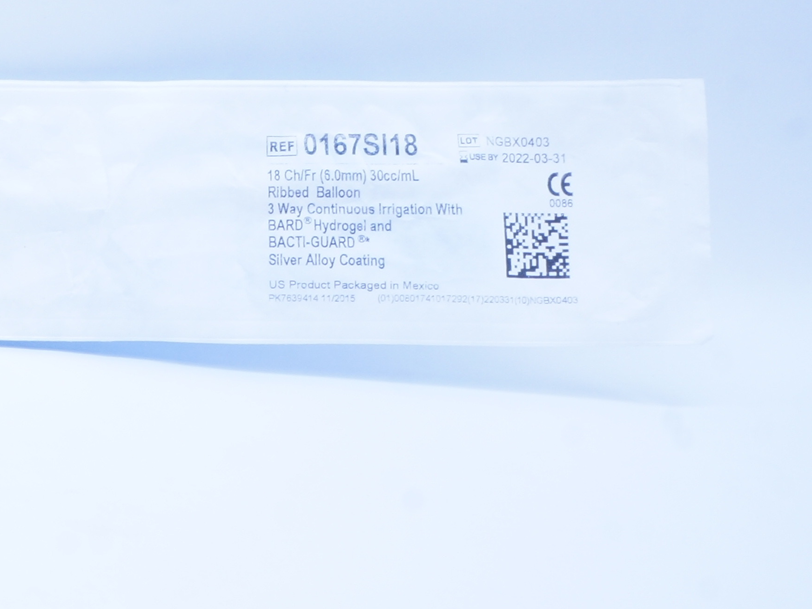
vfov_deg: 20.1
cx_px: -329
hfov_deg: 22.8
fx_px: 1713
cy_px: 216
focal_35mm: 73
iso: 400
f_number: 16
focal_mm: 18
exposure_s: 1/10
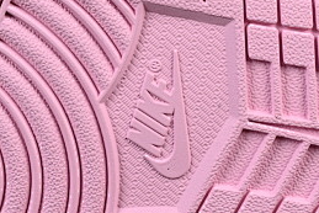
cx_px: 112
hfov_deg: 6.6
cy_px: 15
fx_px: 2775
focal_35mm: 313
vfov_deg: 4.4
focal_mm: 50
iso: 160
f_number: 8
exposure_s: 1/80
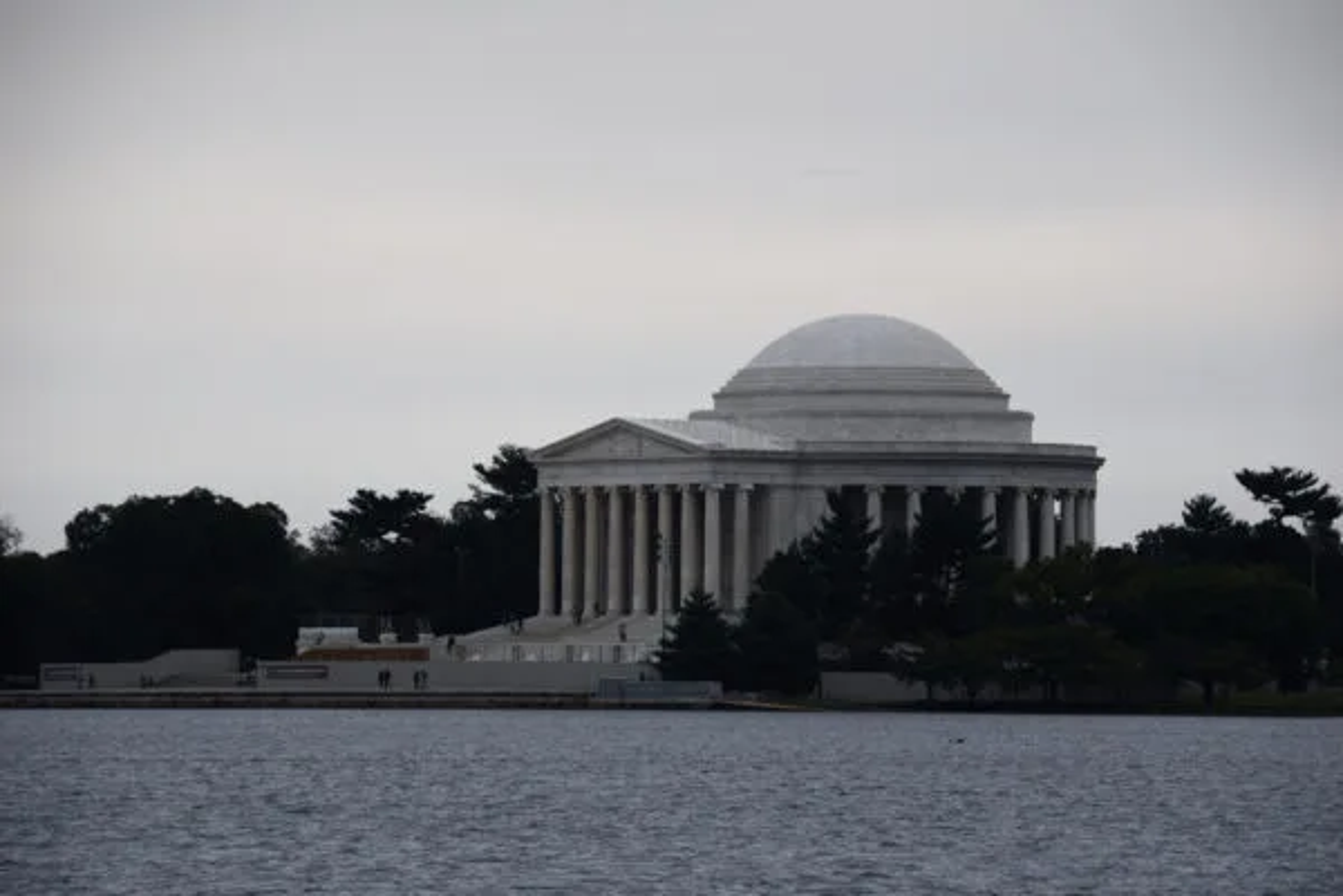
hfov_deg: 8.9
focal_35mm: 232
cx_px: 672
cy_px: 448
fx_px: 8673
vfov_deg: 5.9
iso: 800
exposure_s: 1/640
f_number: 5.6
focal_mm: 155
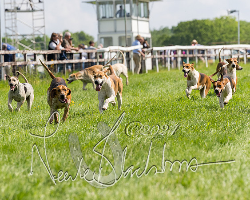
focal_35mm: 314
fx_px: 2319
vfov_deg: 4.9
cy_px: 100
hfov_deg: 6.2
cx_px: 81
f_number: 5
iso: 400
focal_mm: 165
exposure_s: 1/3200
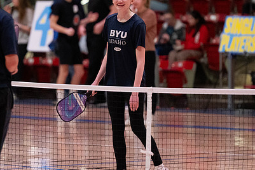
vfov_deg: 4.1
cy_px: 54
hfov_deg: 6.2
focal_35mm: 335
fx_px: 2372
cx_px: 99
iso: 10000
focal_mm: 200
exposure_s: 1/1000
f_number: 2.8
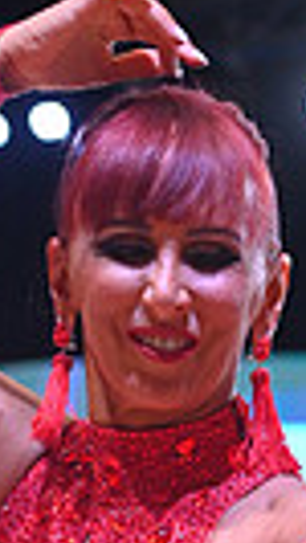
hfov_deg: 3.8
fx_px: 4607
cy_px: 964
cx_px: 565
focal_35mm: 320
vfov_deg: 6.6
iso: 2000
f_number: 4
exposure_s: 1/250
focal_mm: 70
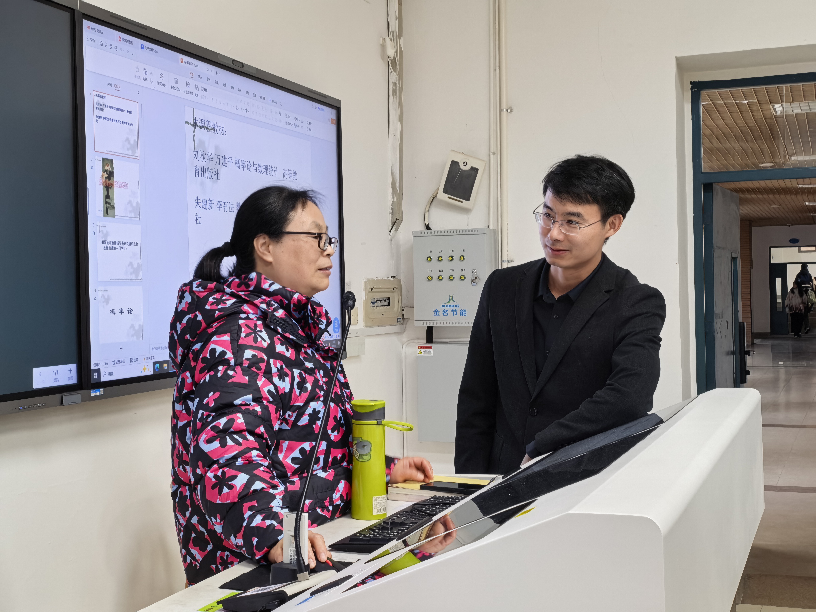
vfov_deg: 30.3
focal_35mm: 48
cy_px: 306
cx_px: 408
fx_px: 1131
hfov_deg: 39.7
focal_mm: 6.98
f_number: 4
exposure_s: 1/30
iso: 200
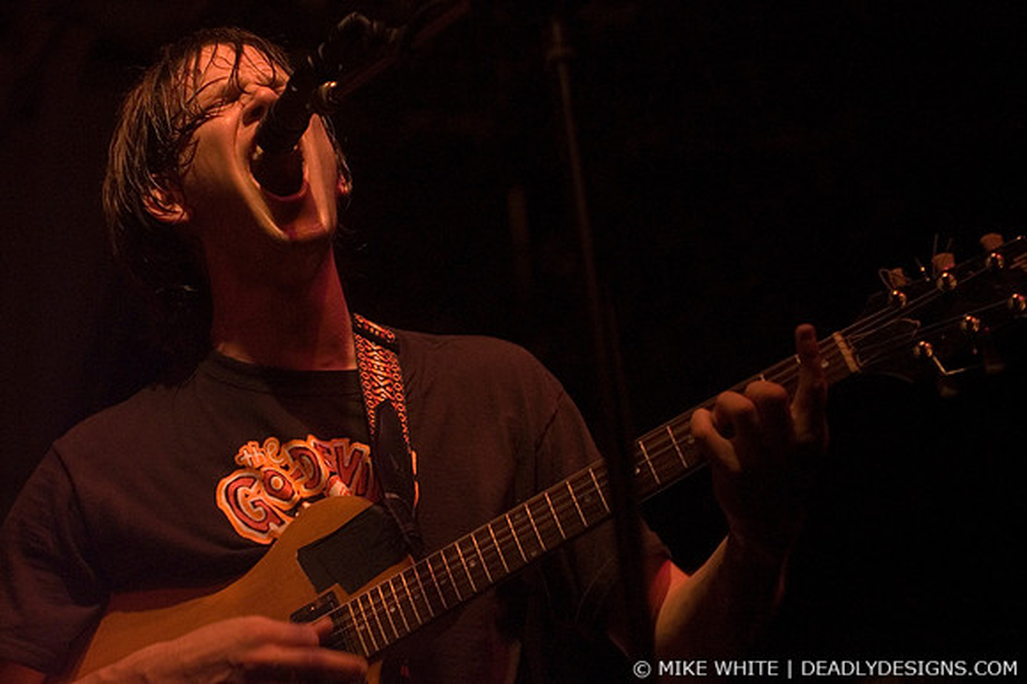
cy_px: 342
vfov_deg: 13.0
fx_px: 2994
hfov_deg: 19.5
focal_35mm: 105
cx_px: 514
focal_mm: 70
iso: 800
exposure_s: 1/320
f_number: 3.2
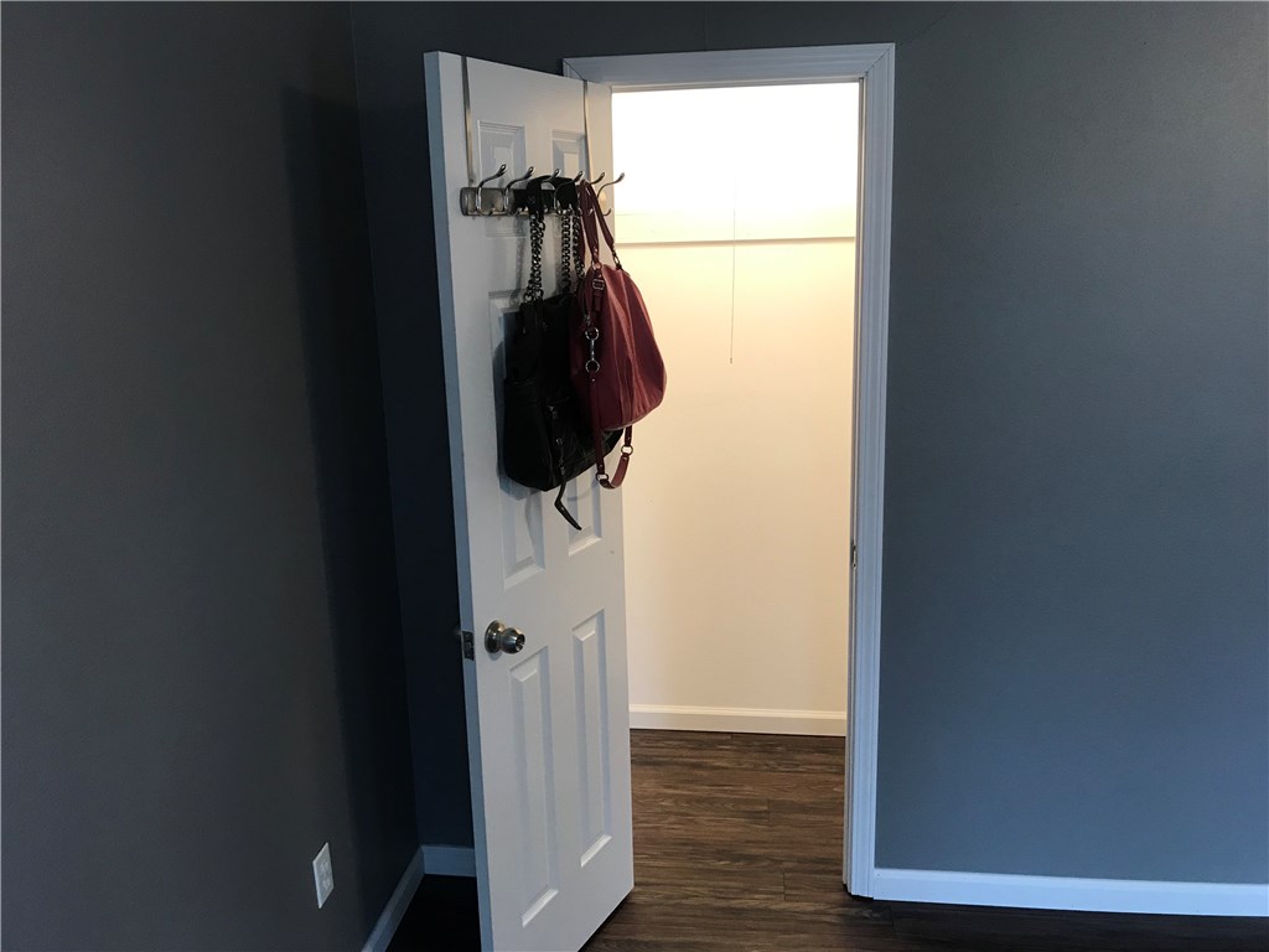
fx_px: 1026
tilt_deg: -14.3
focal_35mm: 28
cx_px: 634
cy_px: 476
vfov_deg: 49.7
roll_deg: +2.4
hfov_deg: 63.4
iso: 40
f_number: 1.8
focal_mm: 3.99
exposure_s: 1/20
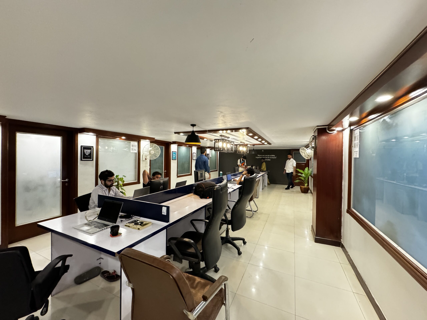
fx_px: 173
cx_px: 214
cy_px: 160
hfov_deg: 102.1
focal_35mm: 14
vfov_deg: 85.7
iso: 1000
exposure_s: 1/50
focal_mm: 2.22
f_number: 2.2
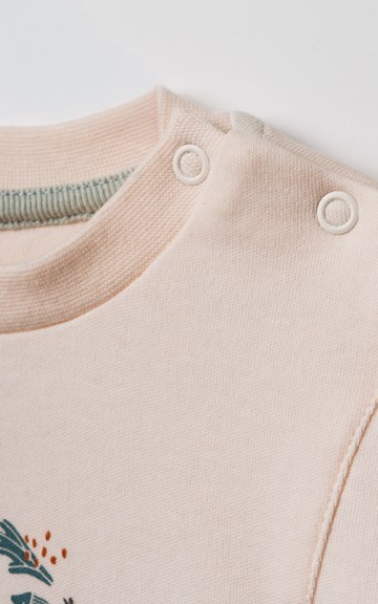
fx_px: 874
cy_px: 300
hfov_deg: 24.4
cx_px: 190
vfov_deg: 38.2
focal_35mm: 53
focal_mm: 50
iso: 250
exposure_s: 1/125
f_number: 9
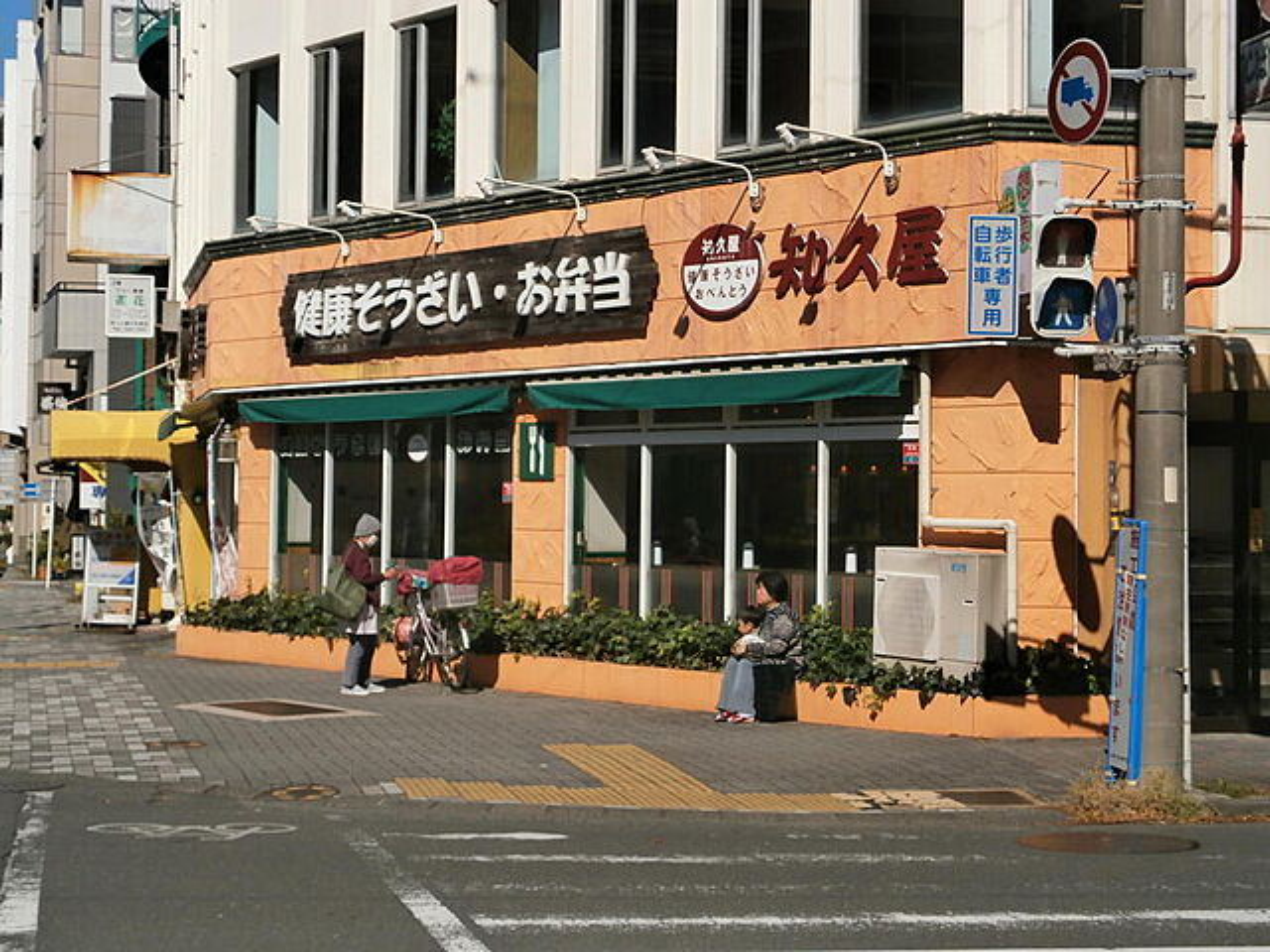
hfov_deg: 32.2
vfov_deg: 24.4
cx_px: 635
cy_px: 476
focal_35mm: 60
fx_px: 2201
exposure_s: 1/320
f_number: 11
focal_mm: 10.7
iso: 80
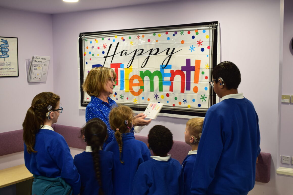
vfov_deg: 30.8
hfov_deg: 45.0
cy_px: 98
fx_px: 354
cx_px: 146
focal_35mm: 44
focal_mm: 29
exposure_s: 1/20
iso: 400
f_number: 6.3
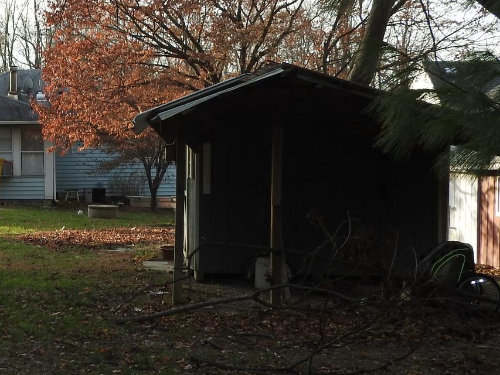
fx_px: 1387
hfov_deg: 19.4
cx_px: -85
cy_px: 196
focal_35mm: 96
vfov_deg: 15.4
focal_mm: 7.2
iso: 100
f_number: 3.8
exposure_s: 1/200
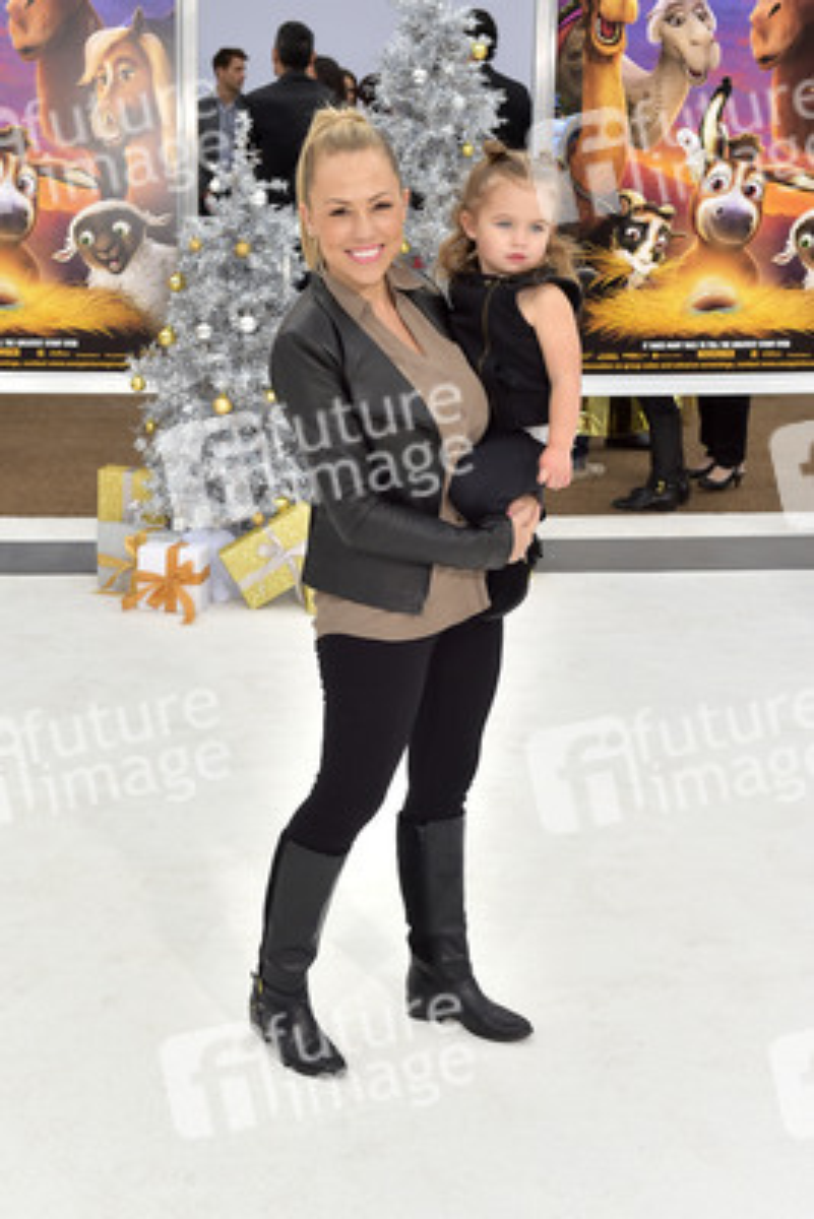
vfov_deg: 41.1
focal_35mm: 48
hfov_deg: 28.1
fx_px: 1626
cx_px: 407
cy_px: 610
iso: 320
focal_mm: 48
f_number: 6.3
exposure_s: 1/320
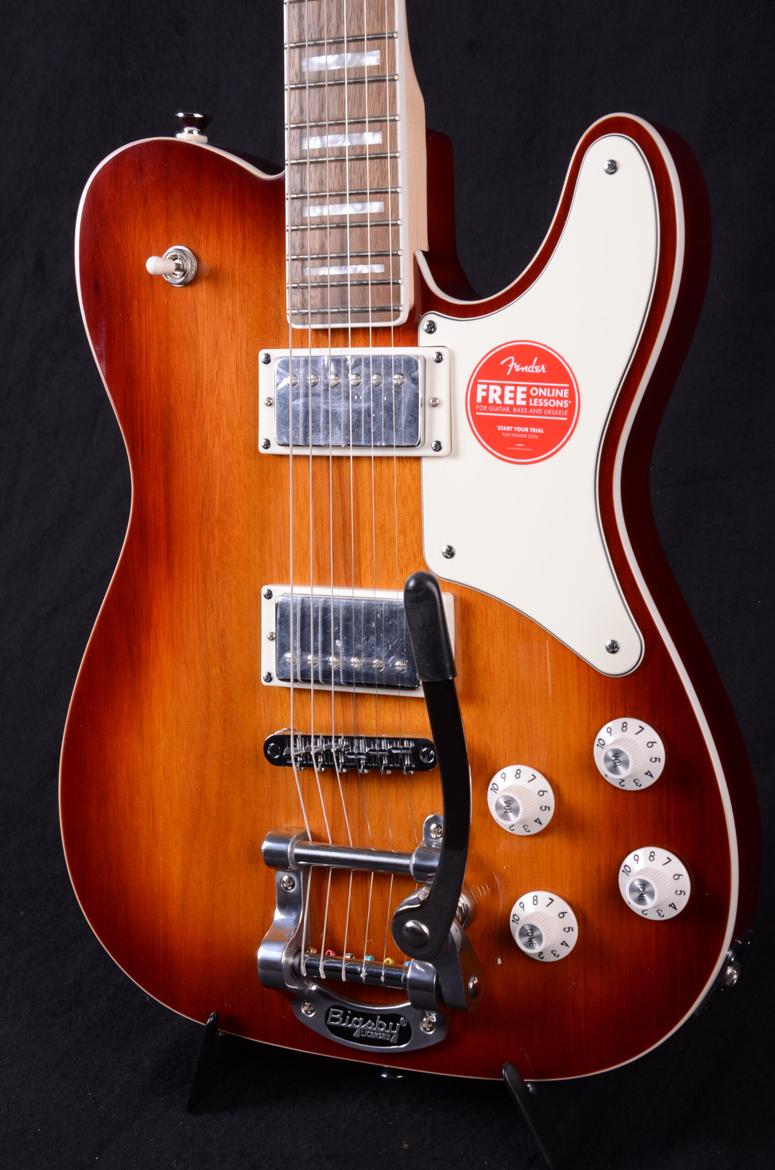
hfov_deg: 22.5
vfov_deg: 33.5
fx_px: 1946
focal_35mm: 60
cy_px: 585
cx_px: 388
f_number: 13
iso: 200
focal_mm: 40
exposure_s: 1/200
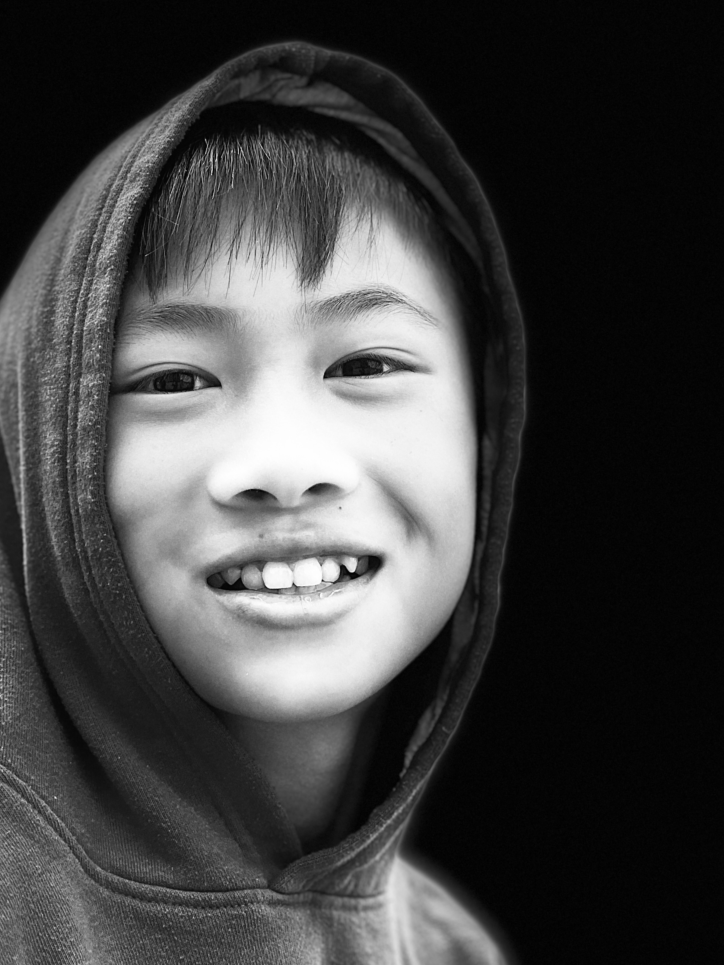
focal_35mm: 97
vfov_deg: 20.2
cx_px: 282
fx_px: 2706
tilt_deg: +6.9
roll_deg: -5.1
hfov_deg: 15.2
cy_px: 438
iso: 32
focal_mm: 9
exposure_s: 1/323
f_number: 2.8
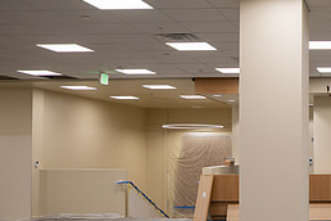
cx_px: 384
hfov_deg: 29.4
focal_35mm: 60
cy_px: 131
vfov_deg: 22.6
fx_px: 552
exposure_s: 1/80
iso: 125
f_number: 4
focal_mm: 24
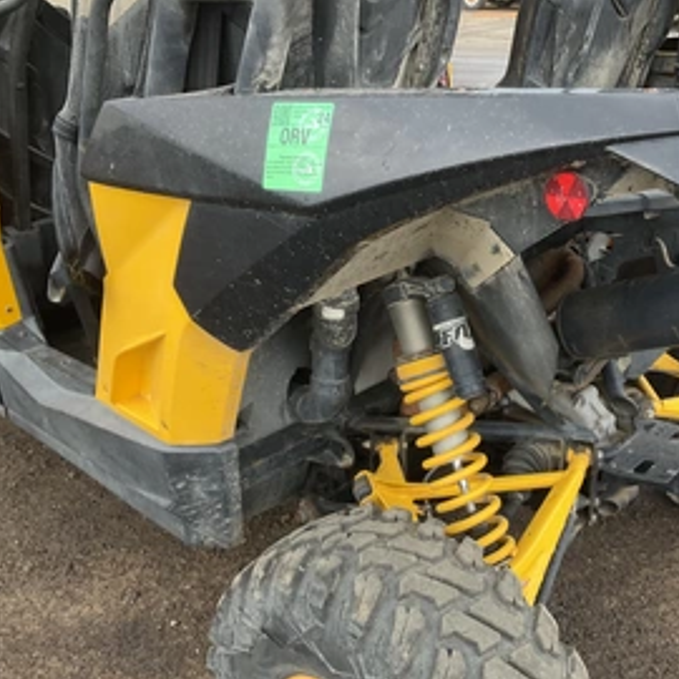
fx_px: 843
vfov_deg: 43.8
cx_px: 463
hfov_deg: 43.1
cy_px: 314
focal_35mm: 38
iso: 20
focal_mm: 3
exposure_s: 1/192
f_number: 1.8
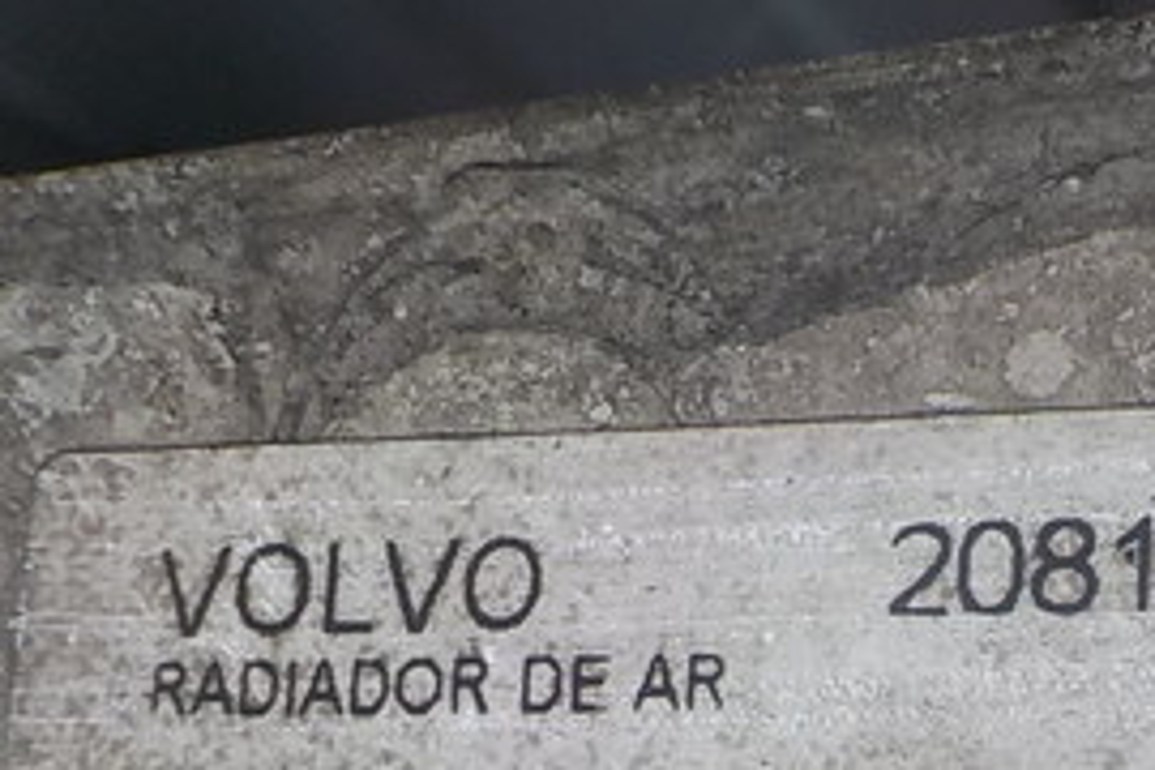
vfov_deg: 17.4
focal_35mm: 74
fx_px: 2374
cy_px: 980
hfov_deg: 25.7
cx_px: 1198
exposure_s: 1/40
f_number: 3.3
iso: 125
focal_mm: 4.1
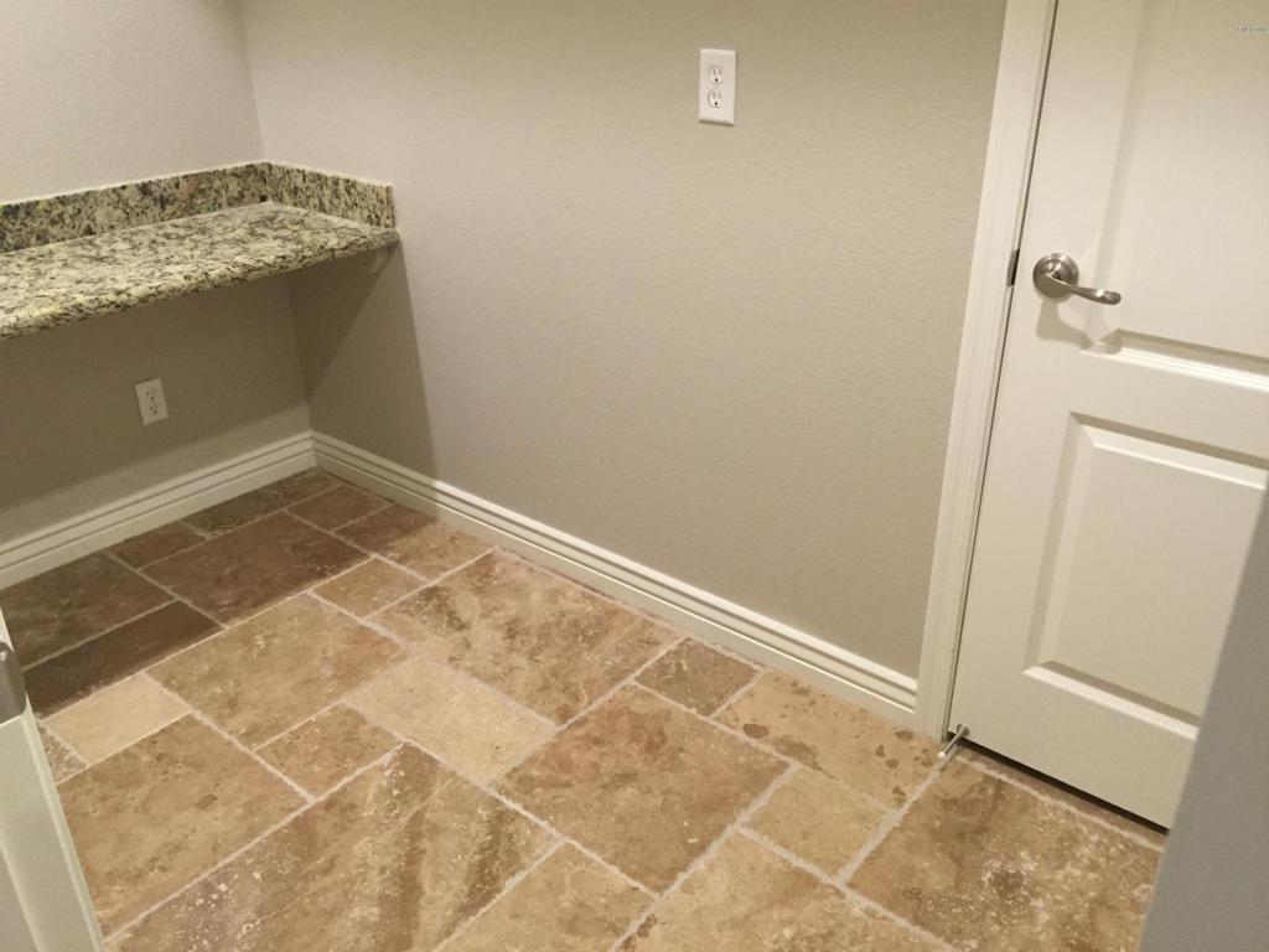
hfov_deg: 61.7
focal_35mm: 29
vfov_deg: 48.2
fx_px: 1063
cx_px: 634
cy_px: 476
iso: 125
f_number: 2.2
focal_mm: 4.15
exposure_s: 1/30
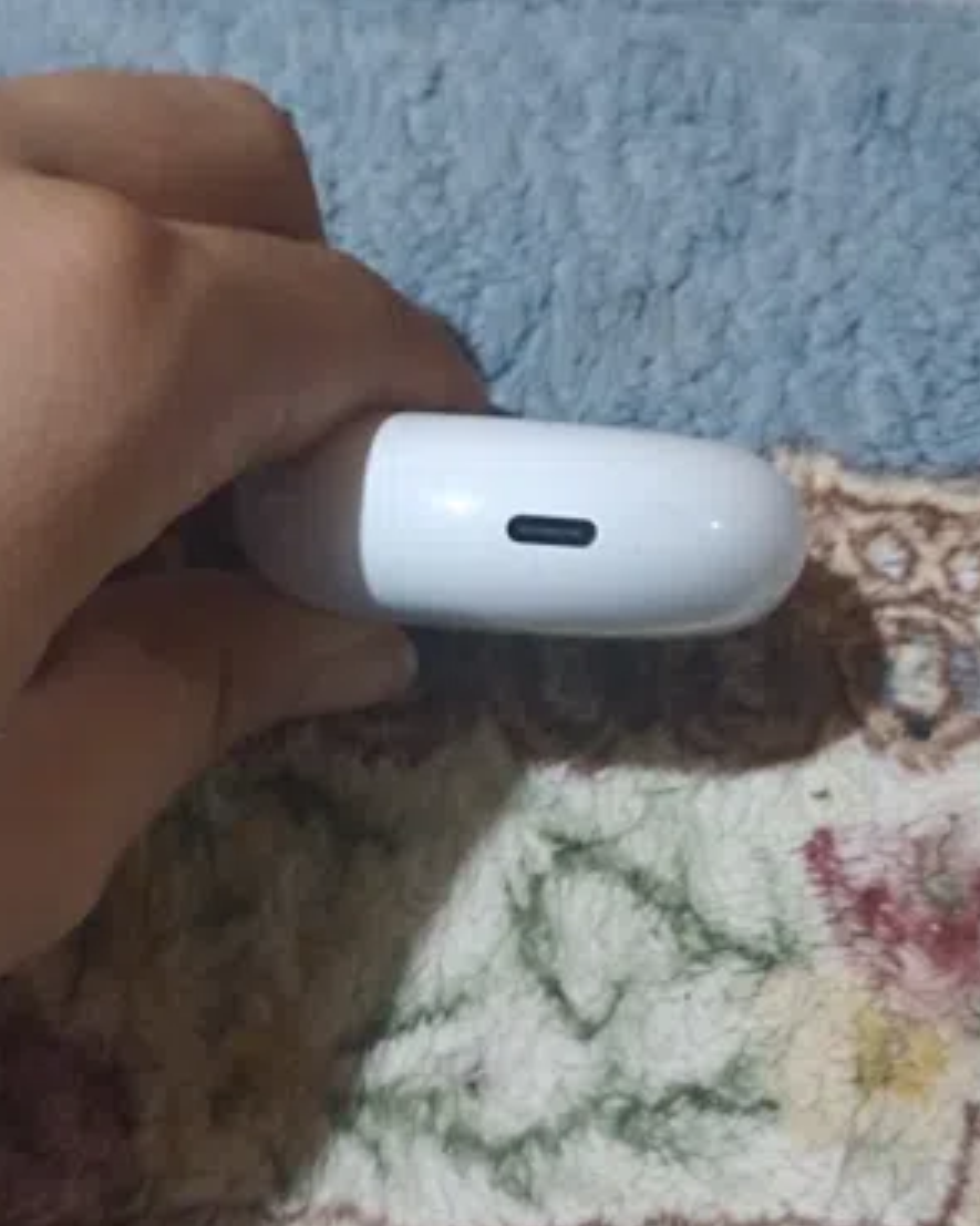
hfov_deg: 28.1
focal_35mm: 54
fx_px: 1959
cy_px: 661
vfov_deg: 34.7
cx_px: 492
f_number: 1.8
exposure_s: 1/25
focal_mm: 4.75
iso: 801
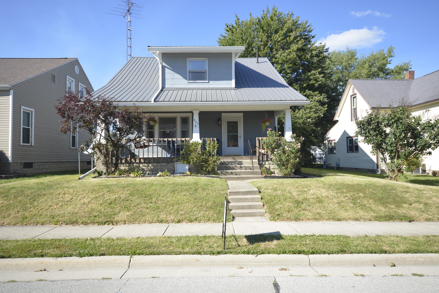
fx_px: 275
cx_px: 220
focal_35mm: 22
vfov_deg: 56.2
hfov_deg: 77.3
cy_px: 146
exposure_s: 1/250
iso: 200
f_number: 8
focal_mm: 15
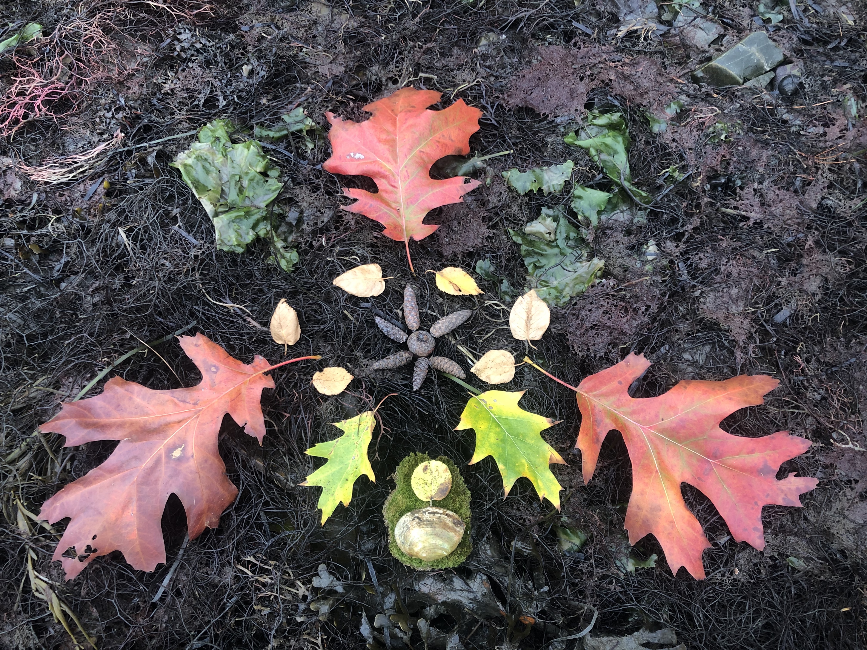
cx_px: 434
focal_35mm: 28
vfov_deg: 49.7
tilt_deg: -64.1
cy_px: 325
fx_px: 701
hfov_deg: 63.4
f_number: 1.8
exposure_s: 1/40
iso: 25
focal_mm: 3.99
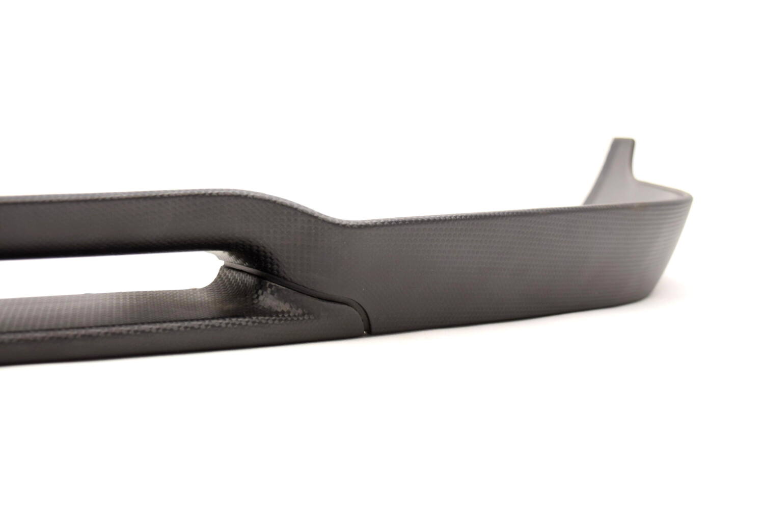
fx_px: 1017
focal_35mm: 48
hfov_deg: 41.1
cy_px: 255
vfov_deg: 28.1
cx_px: 381
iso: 400
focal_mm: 32
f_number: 5.6
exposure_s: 1/125
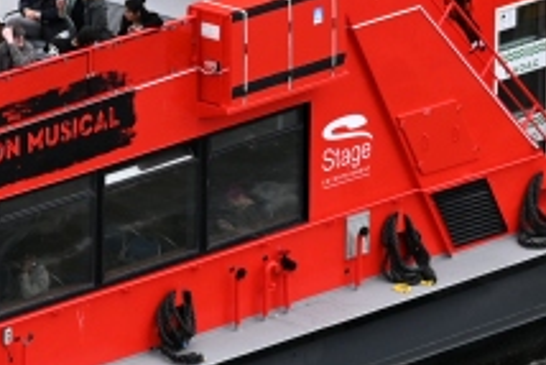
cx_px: -105
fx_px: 8438
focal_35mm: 556
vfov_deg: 2.5
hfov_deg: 3.7
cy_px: 22
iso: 100
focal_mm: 116
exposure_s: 1/320
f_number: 6.3
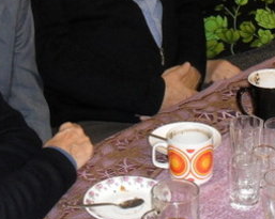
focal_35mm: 94
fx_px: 764
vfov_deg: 15.8
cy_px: -29
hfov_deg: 20.3
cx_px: 185
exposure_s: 1/45
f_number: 2.8
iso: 200
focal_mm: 6.3
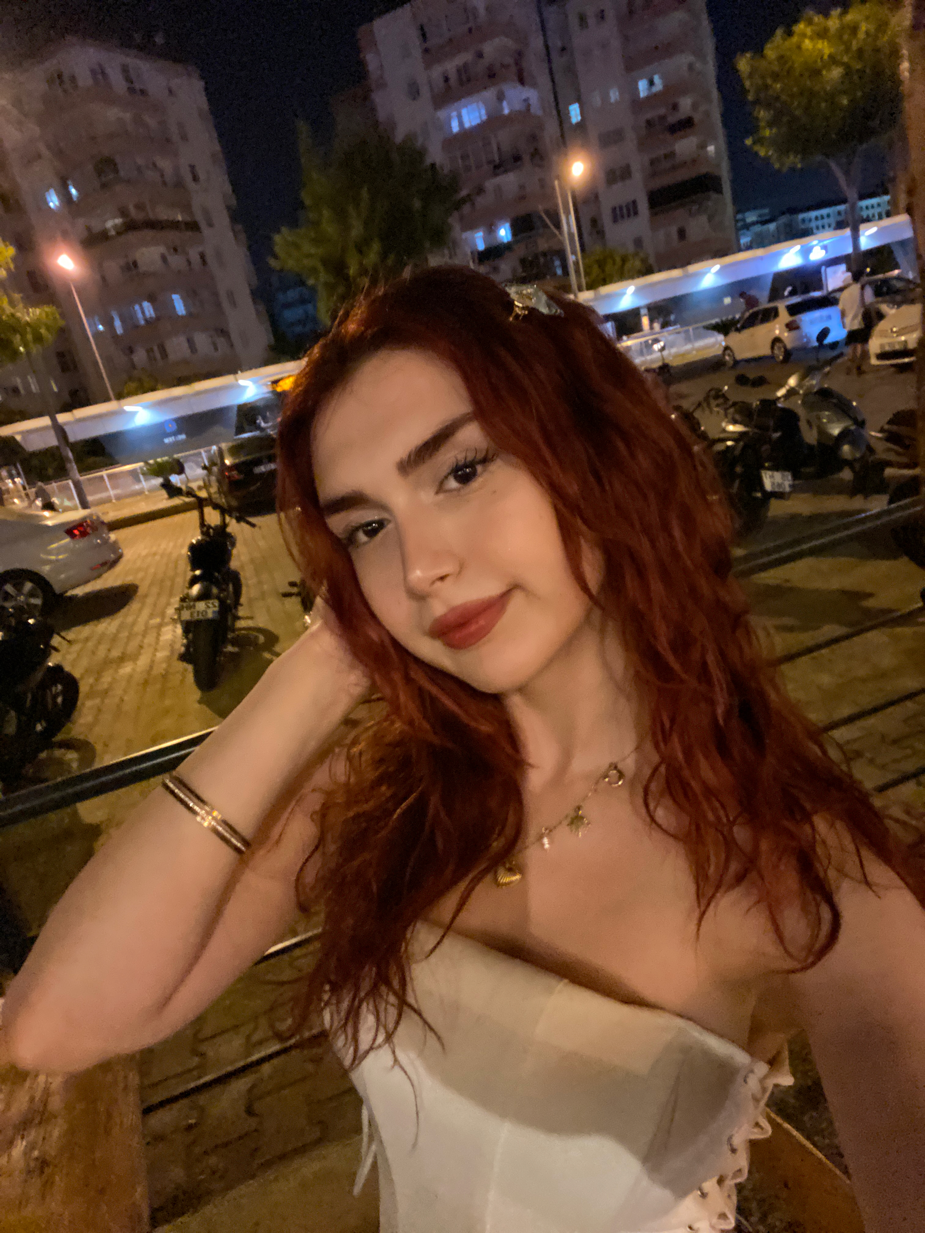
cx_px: 462
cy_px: 616
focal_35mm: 23
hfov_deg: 58.9
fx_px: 819
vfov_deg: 73.9
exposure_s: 1/17
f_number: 2.2
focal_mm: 2.71
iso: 1250
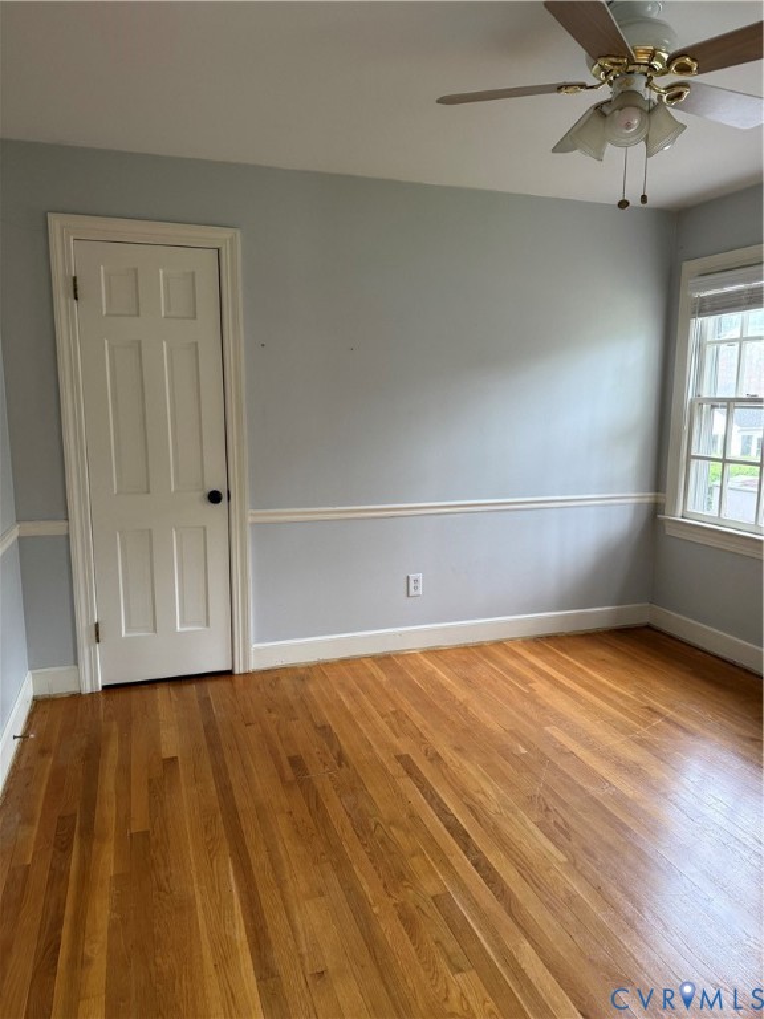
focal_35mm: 24
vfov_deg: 71.6
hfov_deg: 56.8
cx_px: 382
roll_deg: +0.0
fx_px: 706
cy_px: 510
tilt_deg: -9.1
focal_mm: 6.76
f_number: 1.78
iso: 250
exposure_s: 1/60
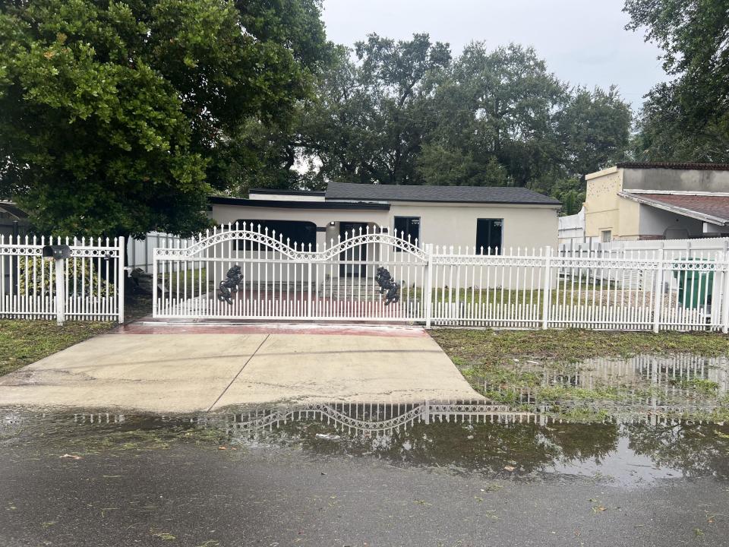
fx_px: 548
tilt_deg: -2.3
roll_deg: -1.1
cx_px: 364
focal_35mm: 26
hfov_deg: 67.3
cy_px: 274
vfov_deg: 53.1
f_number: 1.5
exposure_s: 1/1009
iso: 50
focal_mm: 5.7
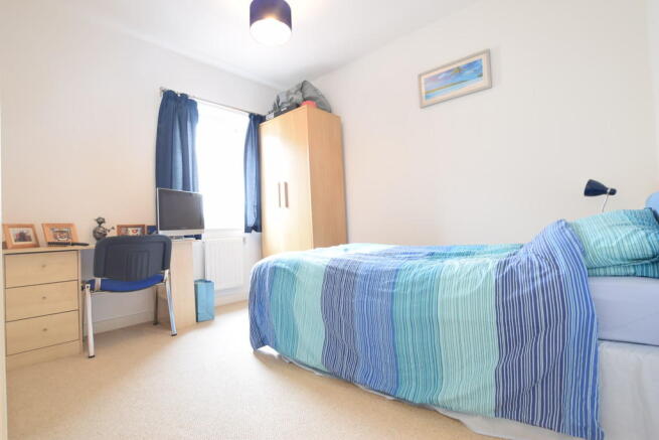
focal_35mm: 16
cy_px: 220
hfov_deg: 95.0
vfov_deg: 72.1
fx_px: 302
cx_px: 330
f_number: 7.1
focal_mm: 11
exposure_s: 1
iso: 100
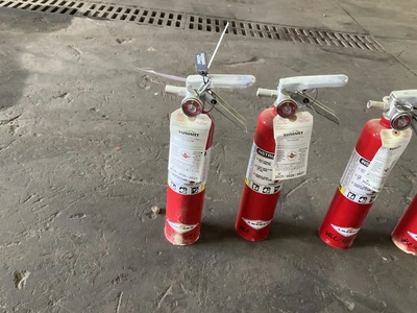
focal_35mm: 29
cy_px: 156
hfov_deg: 61.7
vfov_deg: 48.2
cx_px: 208
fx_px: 349
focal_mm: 3
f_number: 1.8
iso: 250
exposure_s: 1/60
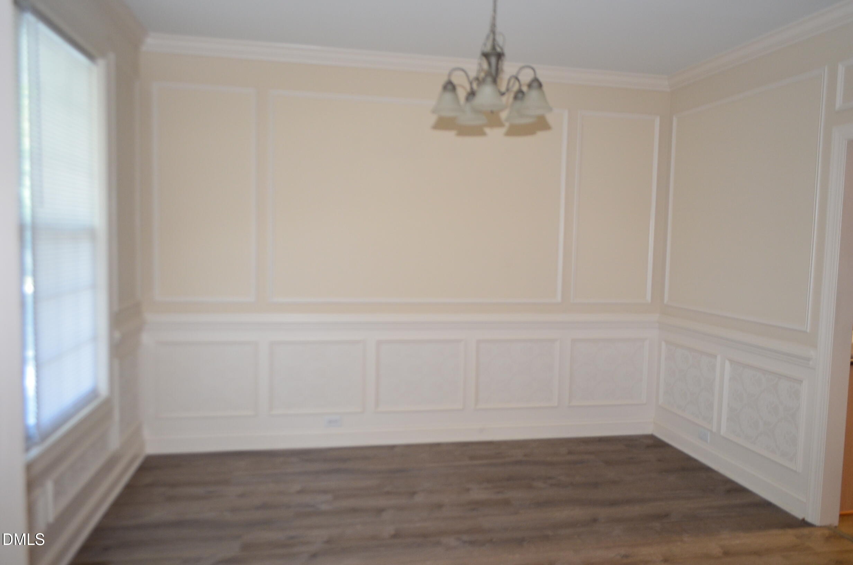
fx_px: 638
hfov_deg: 67.5
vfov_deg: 47.7
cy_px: 282
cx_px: 426
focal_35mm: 27
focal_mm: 18
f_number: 3.5
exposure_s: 1/40
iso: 800
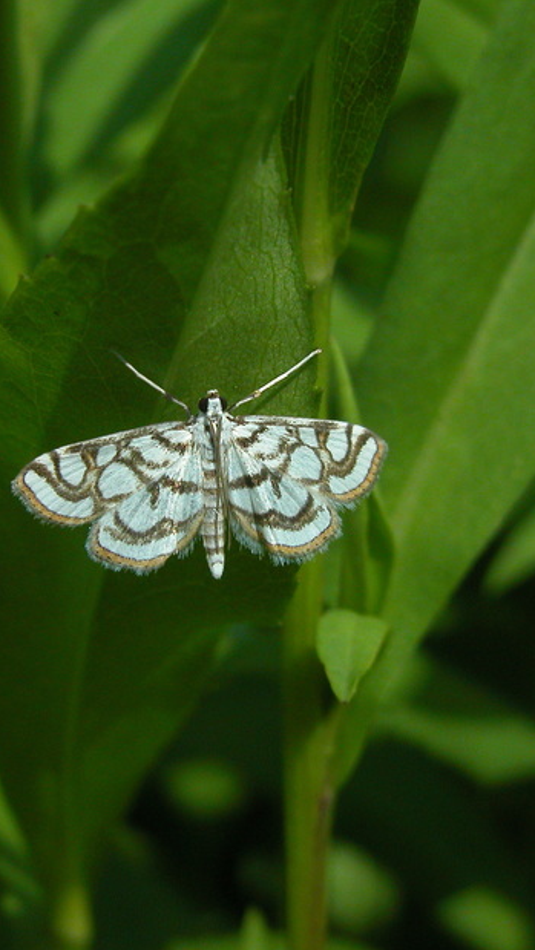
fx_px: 2495
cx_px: 199
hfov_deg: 12.2
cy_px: 463
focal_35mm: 99
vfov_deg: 21.6
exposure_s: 1/2000
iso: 200
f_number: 5.2
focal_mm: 16.8
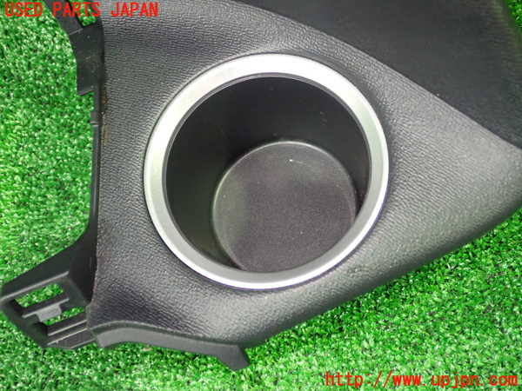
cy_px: 196
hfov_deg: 49.0
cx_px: 261
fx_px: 573
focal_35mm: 38
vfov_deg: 37.7
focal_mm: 6.83
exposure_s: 1/30
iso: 800
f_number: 2.7
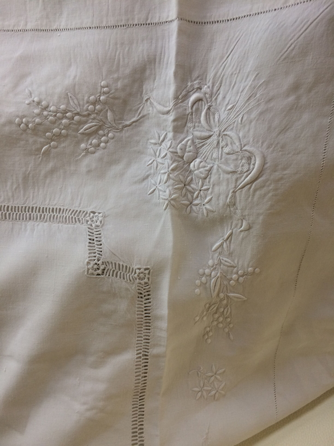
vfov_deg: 61.7
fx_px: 373
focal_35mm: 29
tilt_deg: -63.1
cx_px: 167
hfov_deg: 48.2
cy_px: 223
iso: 32
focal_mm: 4.15
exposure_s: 1/33
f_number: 2.2
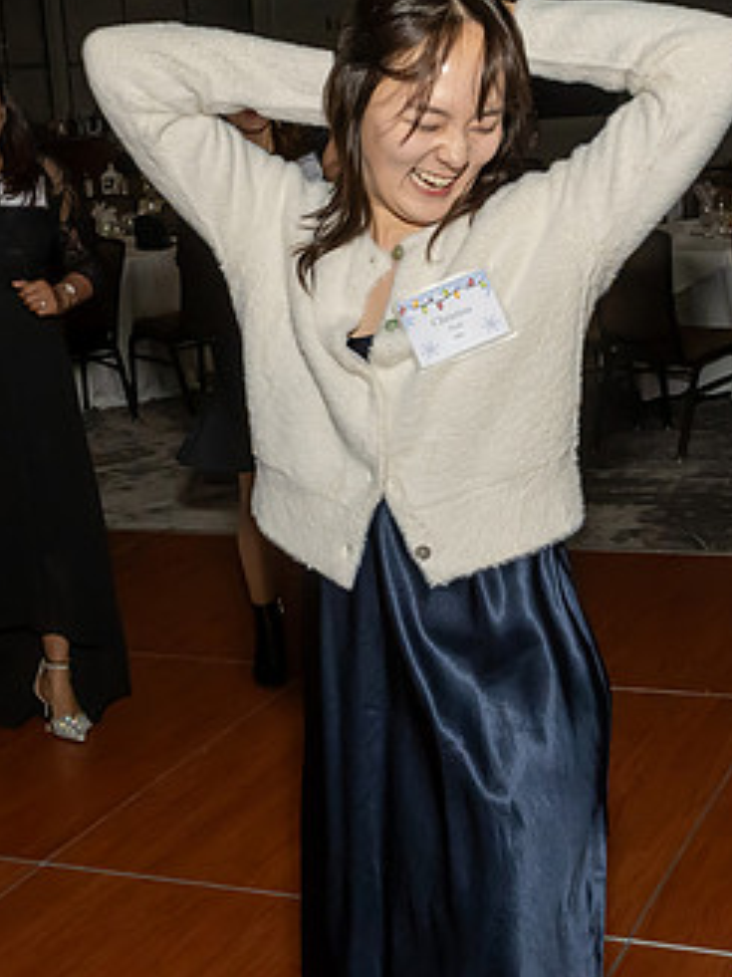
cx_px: 449
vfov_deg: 32.5
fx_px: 1665
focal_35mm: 59
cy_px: 353
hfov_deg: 24.7
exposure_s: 1/250
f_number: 7.1
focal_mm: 17
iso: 1000
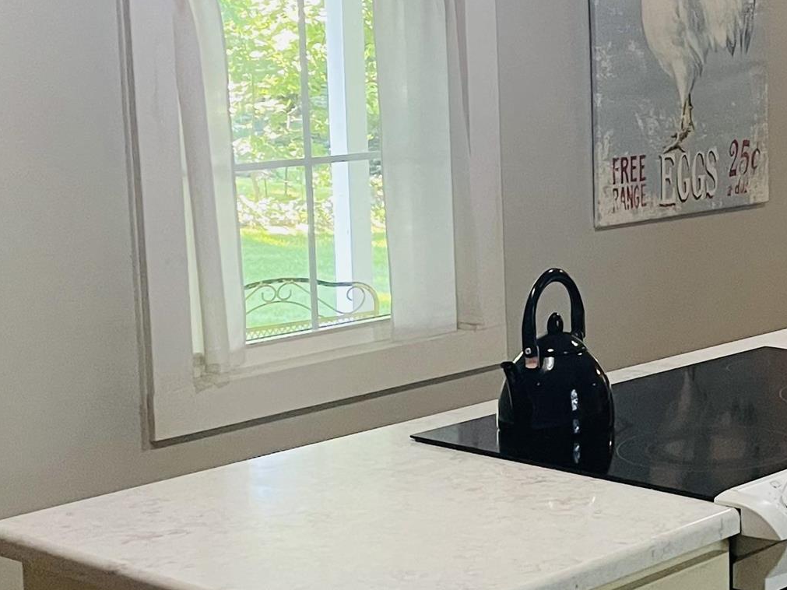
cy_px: 272
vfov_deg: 18.7
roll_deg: +0.4
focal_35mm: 79
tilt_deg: -8.7
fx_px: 1796
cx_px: 844
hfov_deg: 23.4
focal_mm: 4.2
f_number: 1.6
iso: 400
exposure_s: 1/60
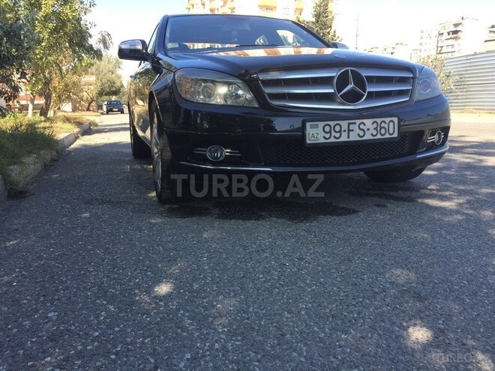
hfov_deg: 61.7
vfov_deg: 48.2
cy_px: 186
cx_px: 248
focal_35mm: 29
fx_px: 415
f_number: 2.2
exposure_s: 1/488
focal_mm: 4.15
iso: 32
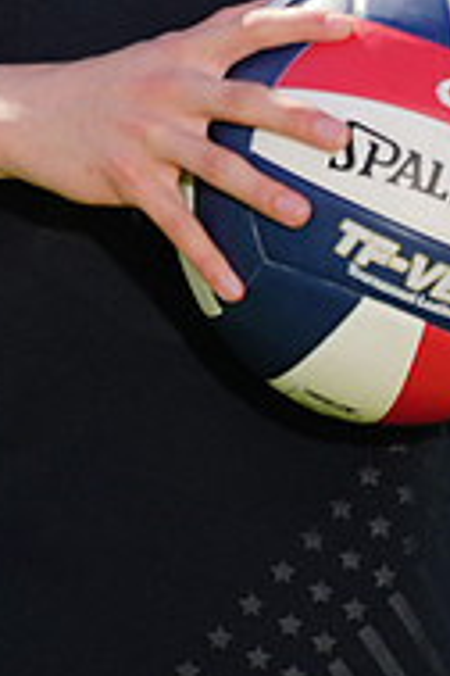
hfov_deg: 1.1
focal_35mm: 1225
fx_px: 22967
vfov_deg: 1.7
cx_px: 266
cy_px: -351
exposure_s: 1/200
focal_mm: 400
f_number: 6.3
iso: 64
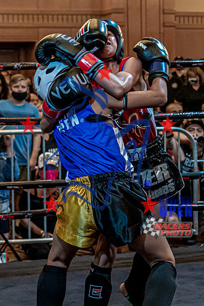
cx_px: 80
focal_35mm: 106
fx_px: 905
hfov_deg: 12.9
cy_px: 126
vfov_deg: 19.2
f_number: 4
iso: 4000
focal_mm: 46
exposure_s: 1/500
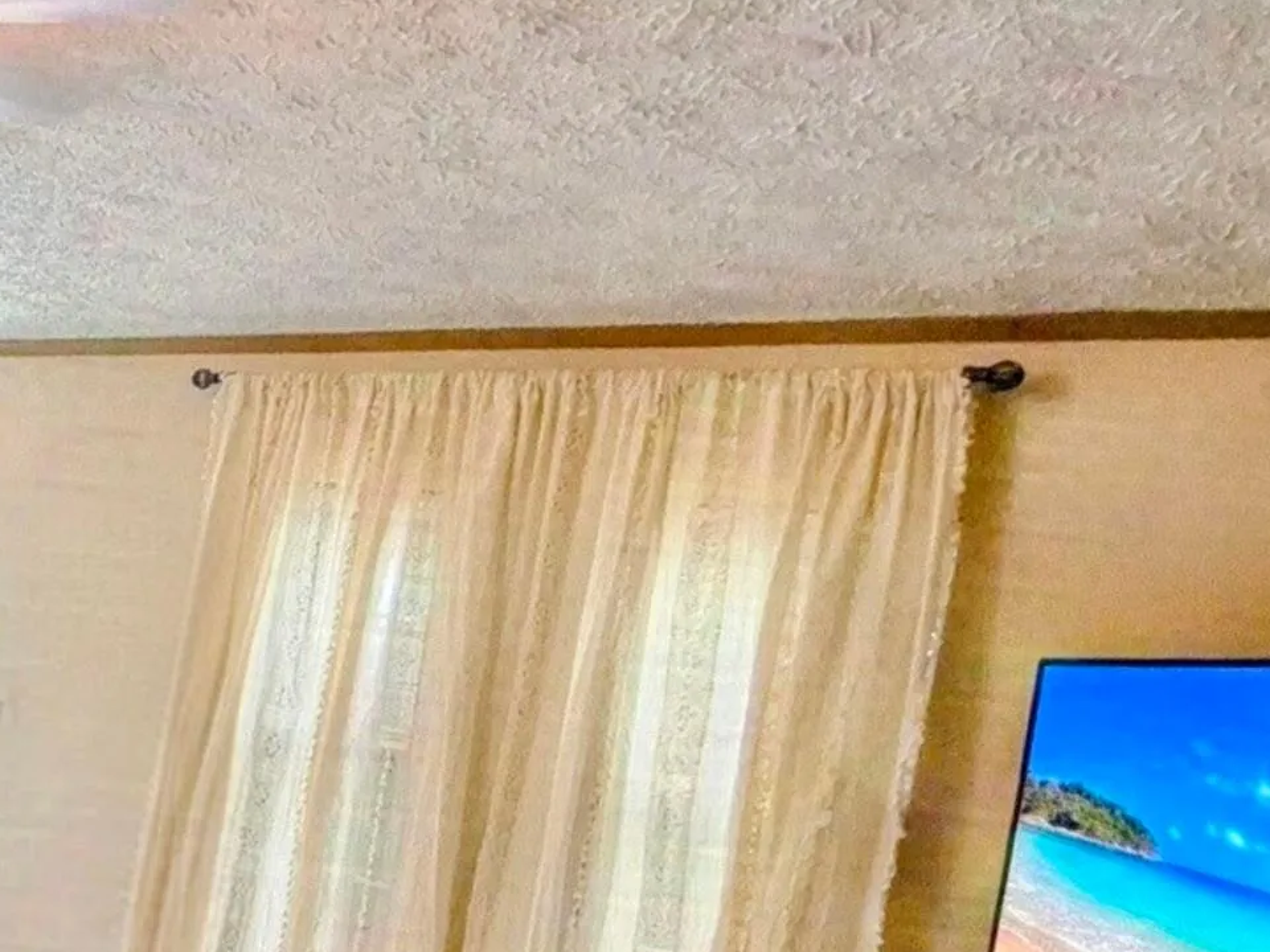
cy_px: 735
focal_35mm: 39
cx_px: -286
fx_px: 1431
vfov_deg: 35.8
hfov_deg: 36.1
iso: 200
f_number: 2.2
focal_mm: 1.74
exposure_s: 1/60
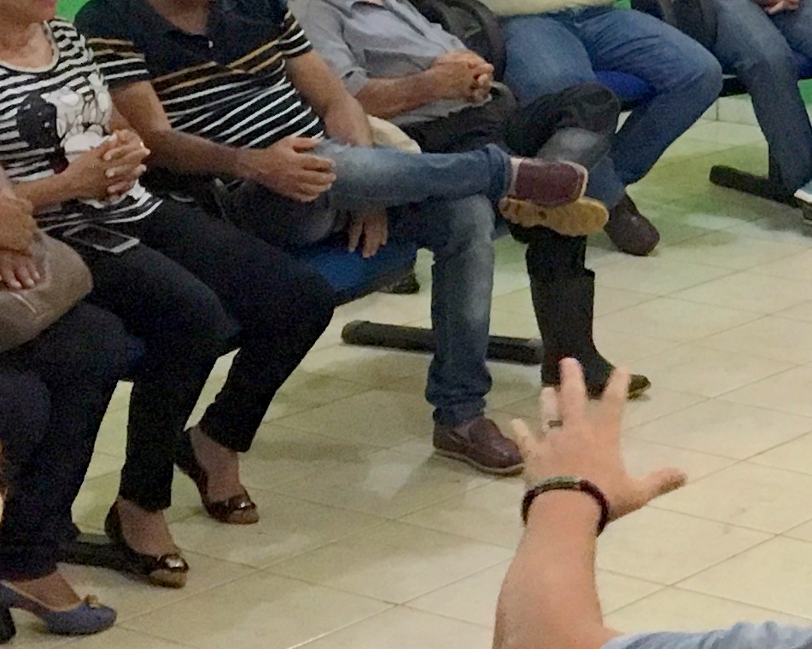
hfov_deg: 15.2
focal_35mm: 120
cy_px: -30
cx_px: 1072
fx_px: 2884
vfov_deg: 12.7
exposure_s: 1/30
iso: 160
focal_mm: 4.15
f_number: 2.2
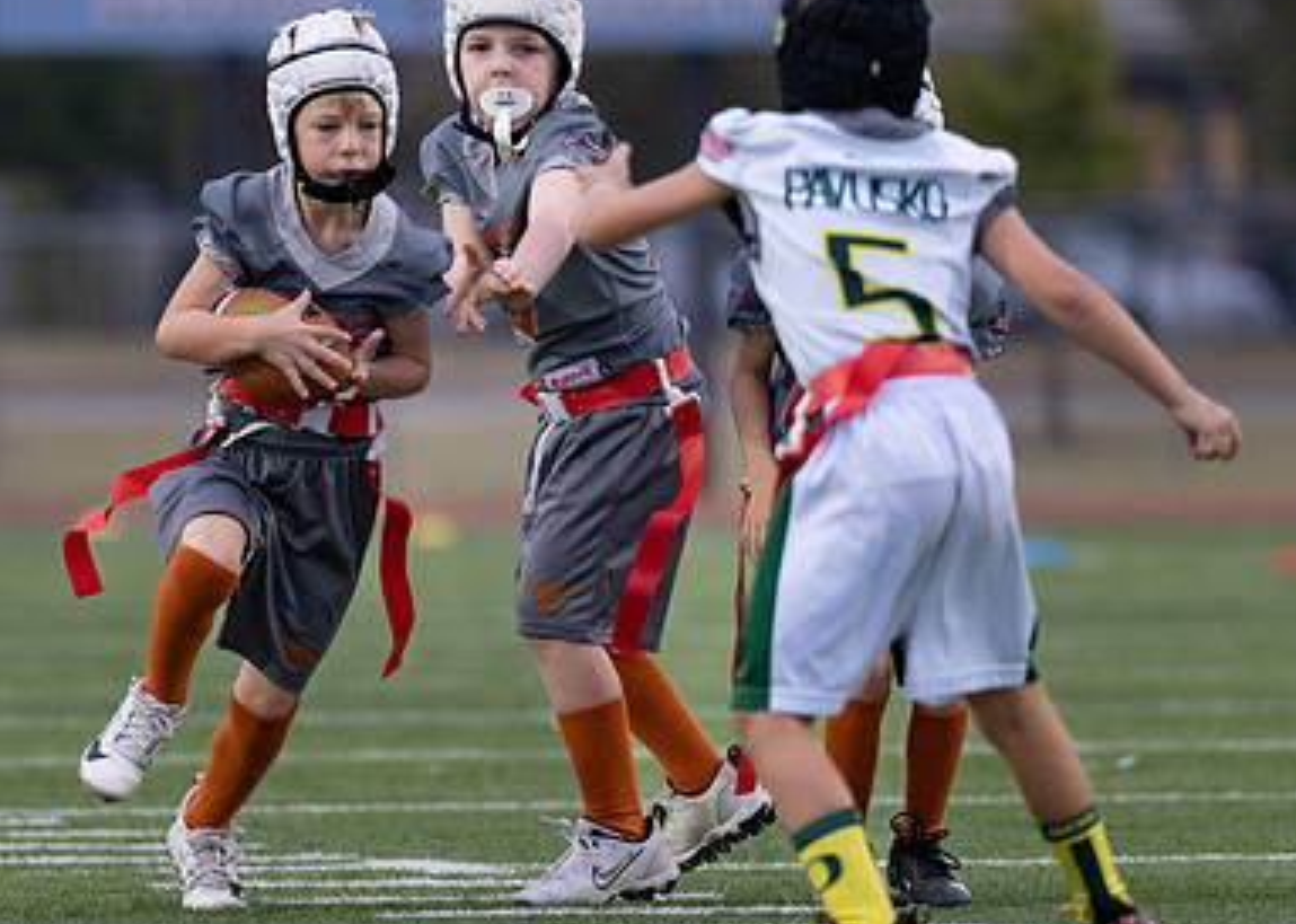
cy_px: 494
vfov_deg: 2.3
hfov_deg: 3.3
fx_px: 22547
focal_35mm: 613
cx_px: 366
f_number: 2.8
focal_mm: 200
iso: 800
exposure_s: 1/1000
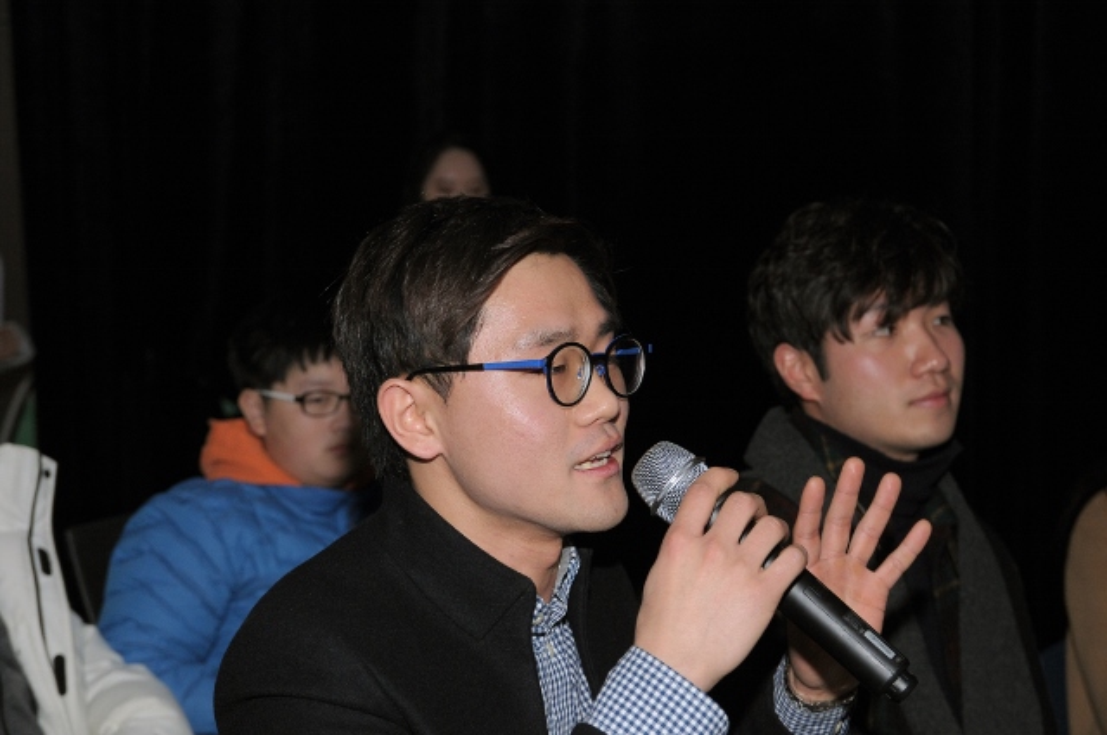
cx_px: 554
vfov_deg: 18.1
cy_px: 368
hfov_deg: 27.0
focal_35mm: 75
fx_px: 2303
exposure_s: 1/160
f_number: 4
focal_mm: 50
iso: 500
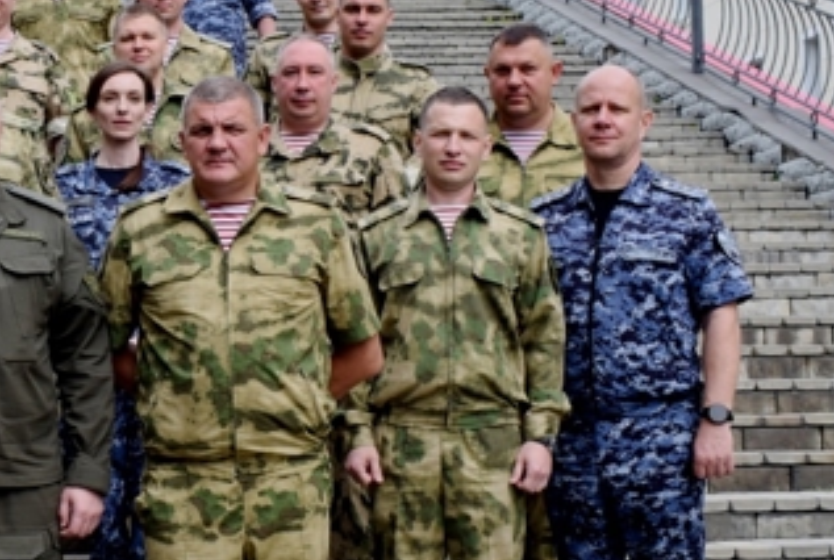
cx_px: 36
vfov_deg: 16.9
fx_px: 1885
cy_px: 266
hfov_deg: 24.0
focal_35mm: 81
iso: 200
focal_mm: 23
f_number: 9
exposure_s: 1/320
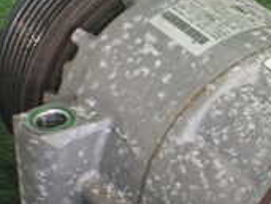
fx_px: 824
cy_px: 149
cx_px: 374
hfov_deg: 17.3
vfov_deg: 14.1
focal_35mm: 105
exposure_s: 1/125
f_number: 2.3
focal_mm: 5.4
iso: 640
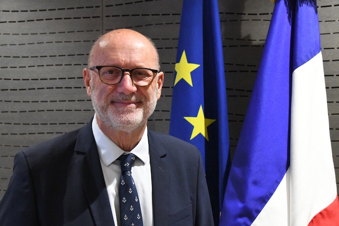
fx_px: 518
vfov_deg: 24.6
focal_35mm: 55
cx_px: 170
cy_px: 113
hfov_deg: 36.3
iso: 20000
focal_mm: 55
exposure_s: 1/60
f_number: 9
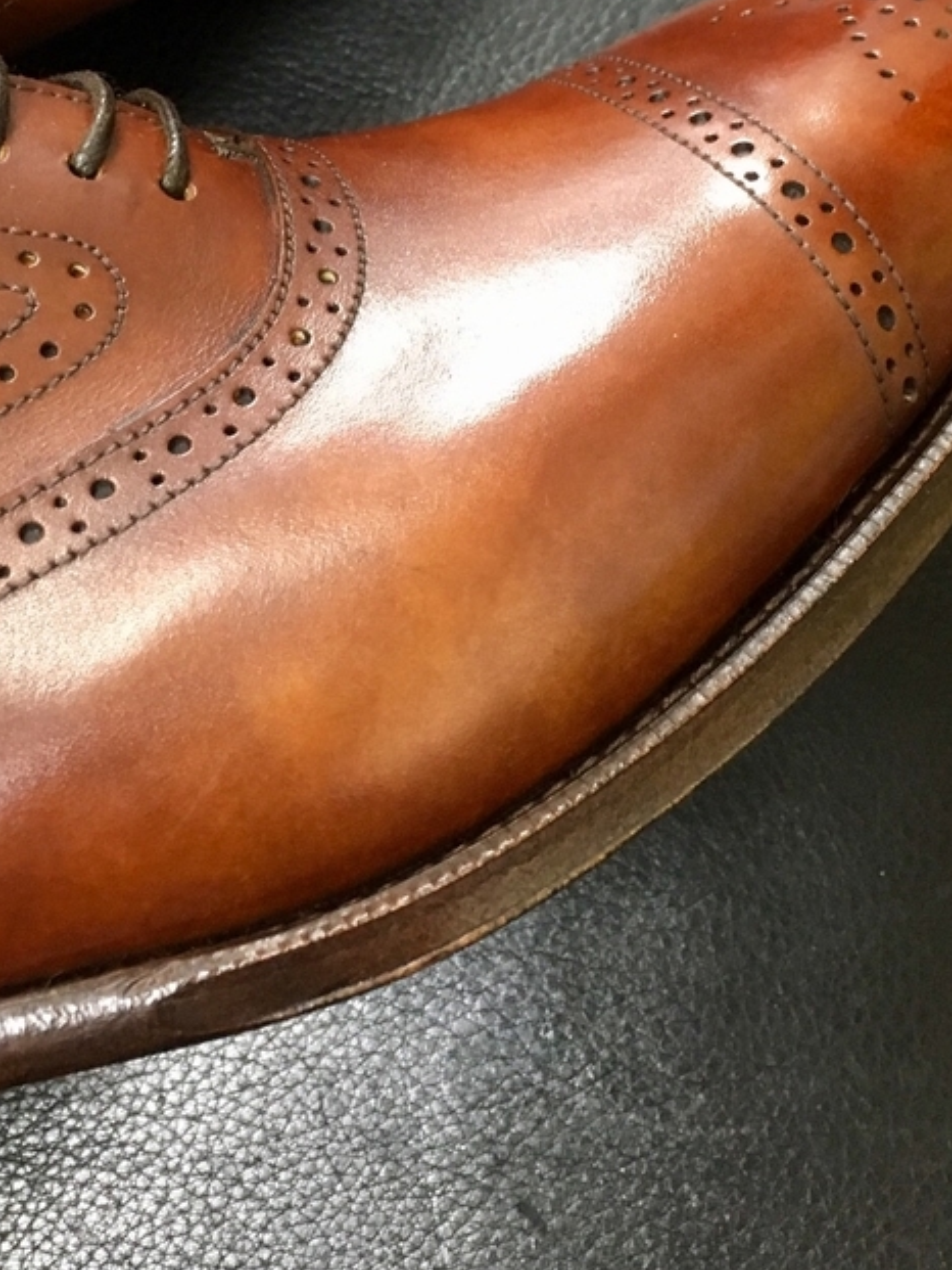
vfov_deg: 33.2
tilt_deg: -76.7
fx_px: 2053
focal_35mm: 56
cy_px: 231
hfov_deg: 26.1
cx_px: 394
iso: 200
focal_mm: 4.15
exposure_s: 1/24
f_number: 2.2
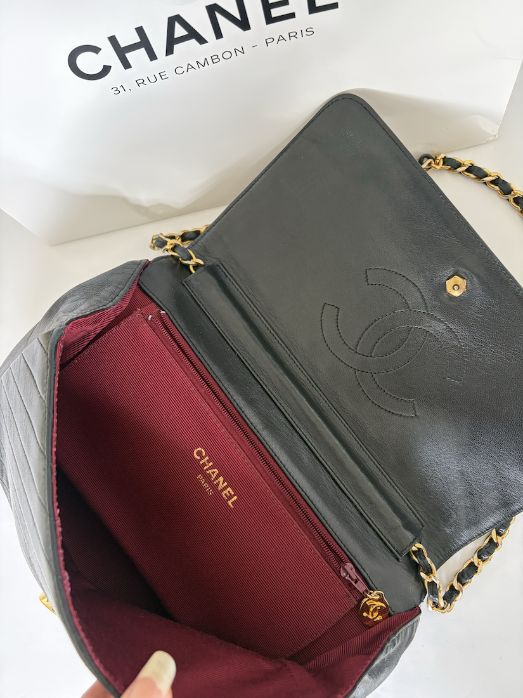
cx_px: 262
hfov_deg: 53.1
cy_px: 349
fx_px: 524
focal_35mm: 26
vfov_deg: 67.3
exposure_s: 1/60
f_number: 1.6
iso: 200
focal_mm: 5.96
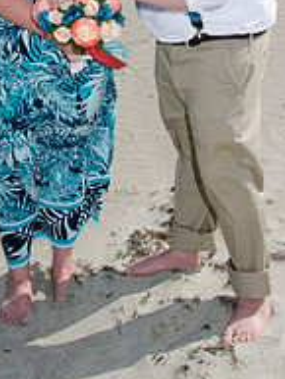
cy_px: -10
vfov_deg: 27.1
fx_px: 735
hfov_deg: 21.9
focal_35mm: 67
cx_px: 116
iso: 100
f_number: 10
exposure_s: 1/250
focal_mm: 20
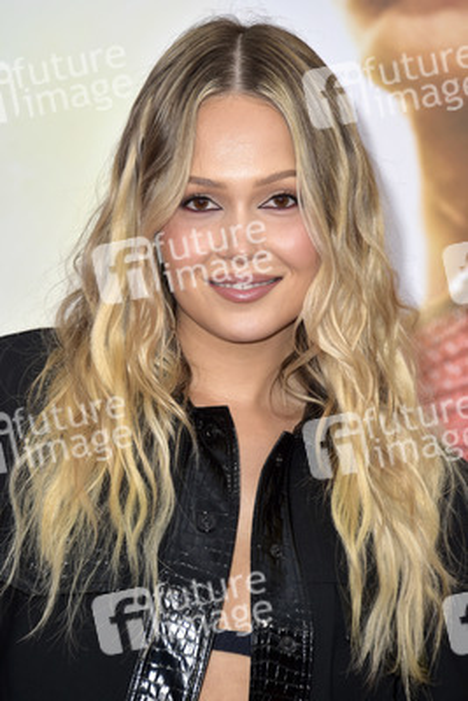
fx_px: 4091
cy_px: 350
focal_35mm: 210
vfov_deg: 9.8
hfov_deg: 6.5
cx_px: 234
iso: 320
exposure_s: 1/250
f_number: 6.3
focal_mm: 210
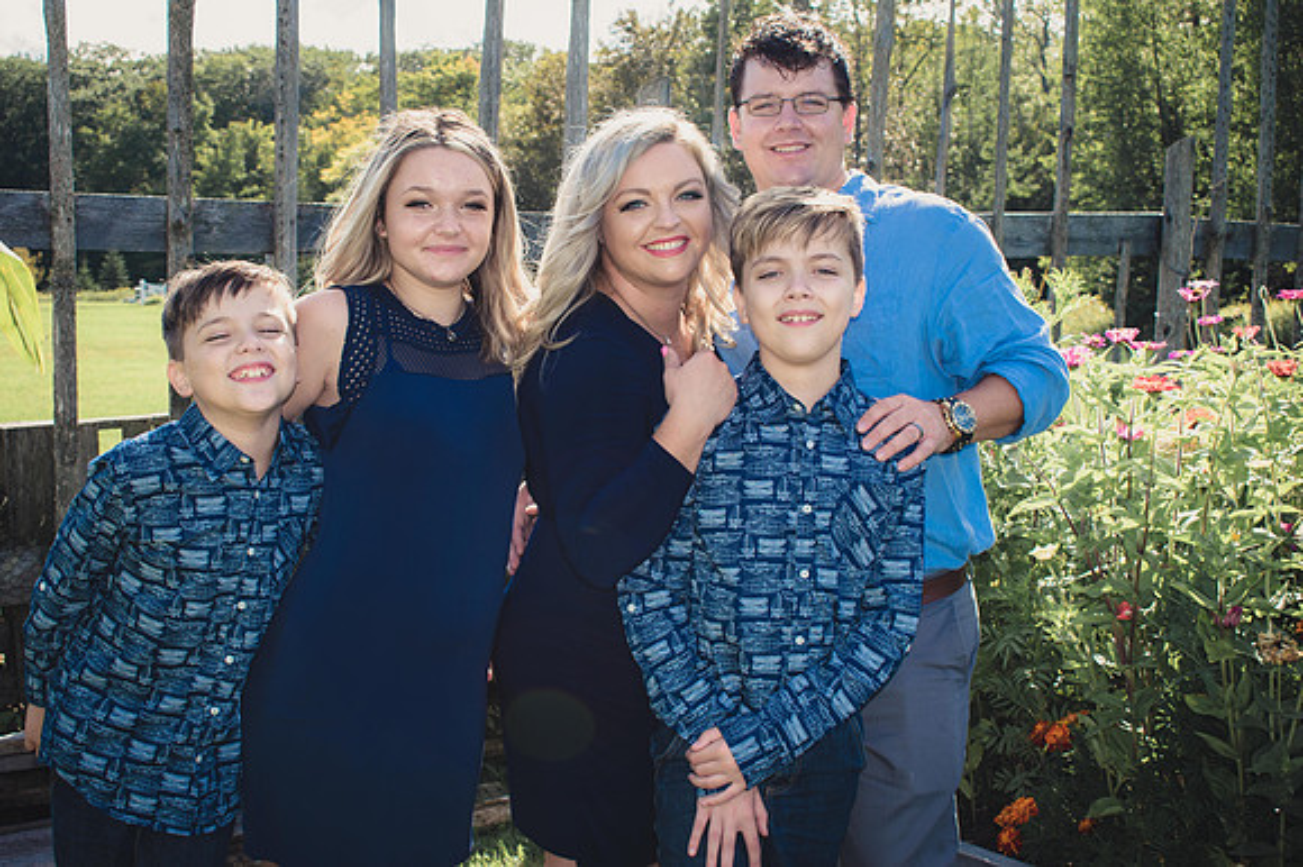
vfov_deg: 28.2
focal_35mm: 48
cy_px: 407
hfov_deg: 41.3
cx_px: 612
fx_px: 1726
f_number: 5.6
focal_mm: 30
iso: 100
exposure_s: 1/160
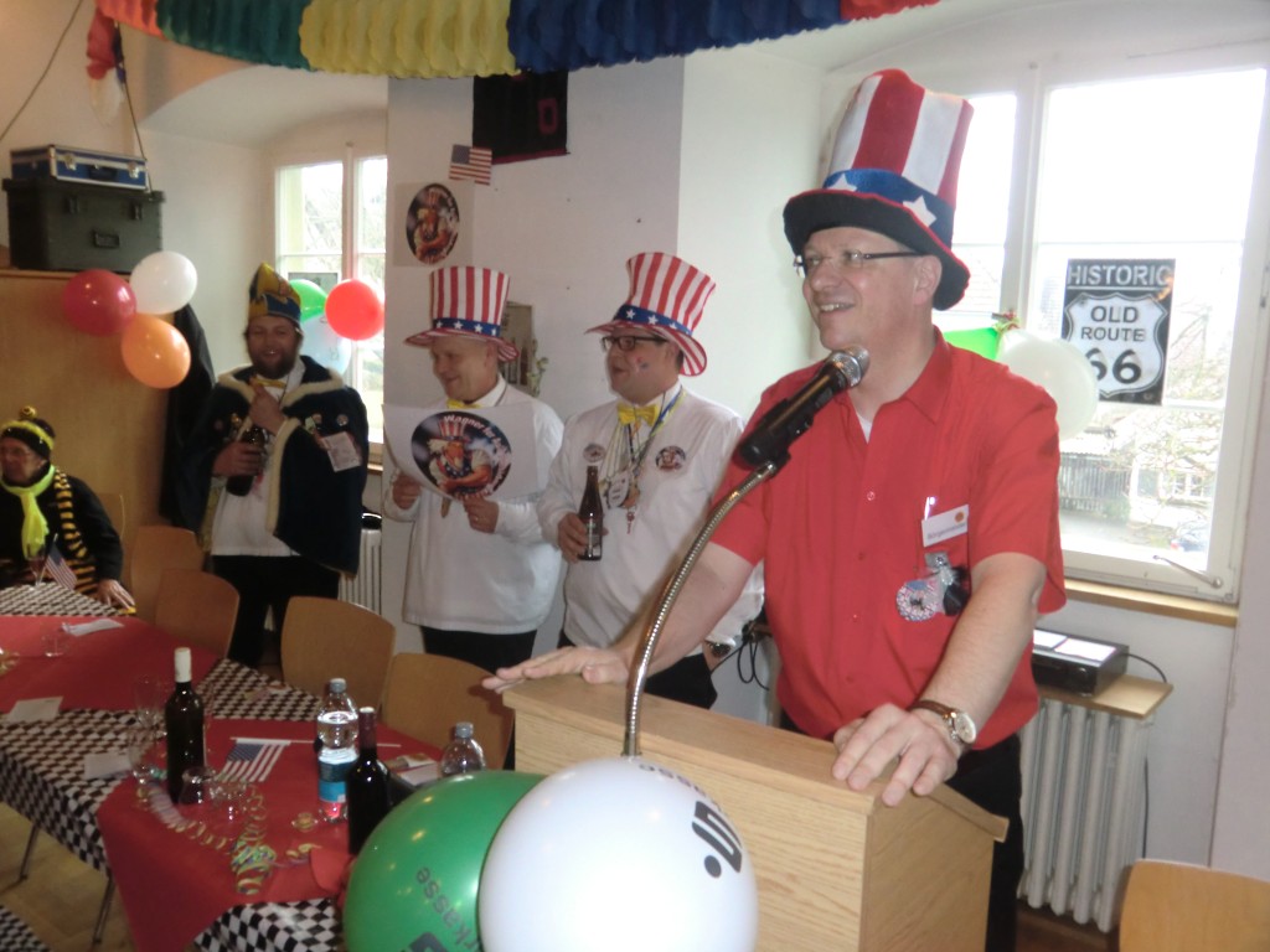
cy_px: 476
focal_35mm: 29
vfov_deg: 48.2
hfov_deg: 61.7
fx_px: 1064
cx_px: 635
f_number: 3.5
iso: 400
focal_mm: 5.2
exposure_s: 1/60
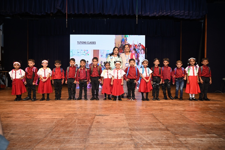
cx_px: 112
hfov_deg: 73.8
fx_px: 150
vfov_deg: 53.1
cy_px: 75
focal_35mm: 24
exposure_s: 1/200
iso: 2000
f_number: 4
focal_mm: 24
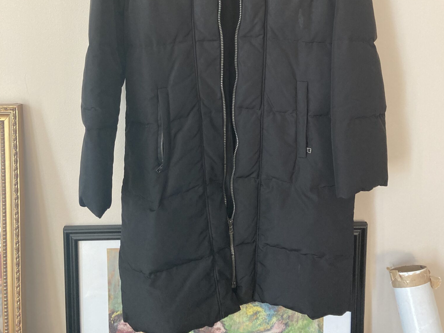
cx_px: 224
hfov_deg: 49.0
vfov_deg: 36.3
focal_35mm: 38
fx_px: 487
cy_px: 62
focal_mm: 3.99
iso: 160
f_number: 1.8
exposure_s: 1/53
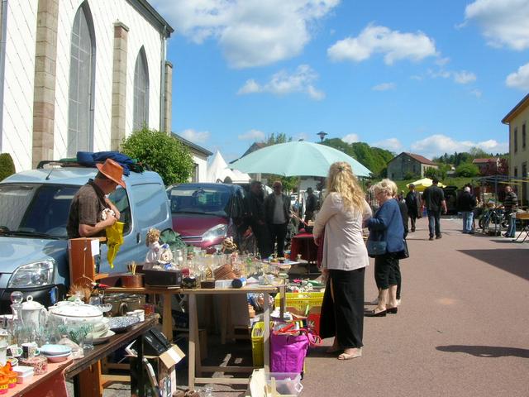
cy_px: 198
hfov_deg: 46.8
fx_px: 611
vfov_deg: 36.0
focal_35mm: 40
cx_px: 264
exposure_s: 1/287
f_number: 5.9
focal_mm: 6.6
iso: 50
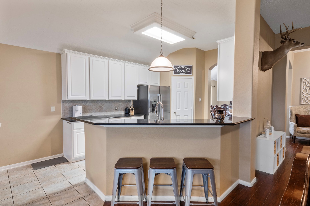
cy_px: 103
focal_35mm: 19
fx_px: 164
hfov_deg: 86.9
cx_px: 155
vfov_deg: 64.6
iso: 250
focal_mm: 19
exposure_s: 6
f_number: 9
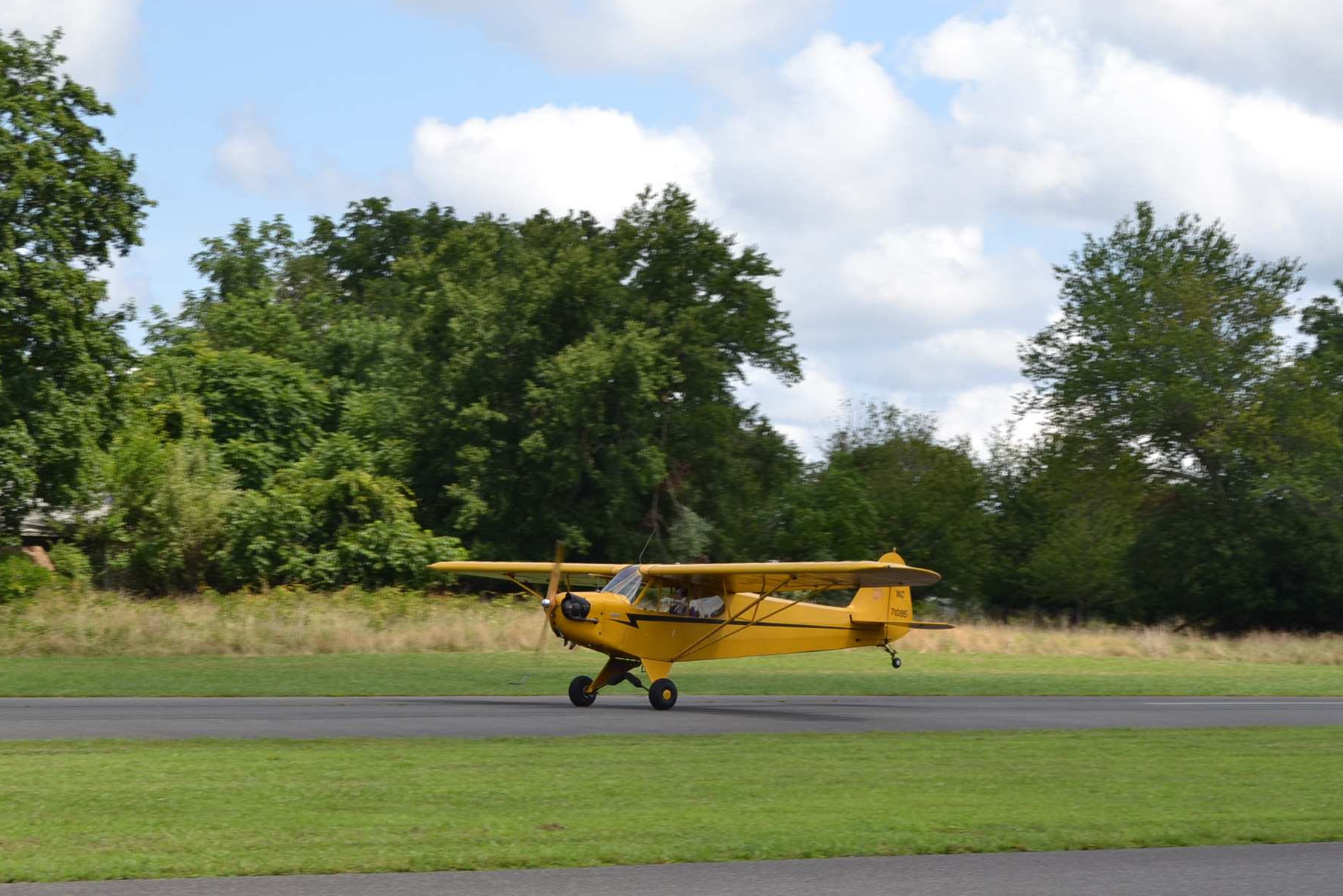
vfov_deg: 13.0
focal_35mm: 106
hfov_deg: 19.3
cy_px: 570
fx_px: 3941
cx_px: 697
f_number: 8
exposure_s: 1/250
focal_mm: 55
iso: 100
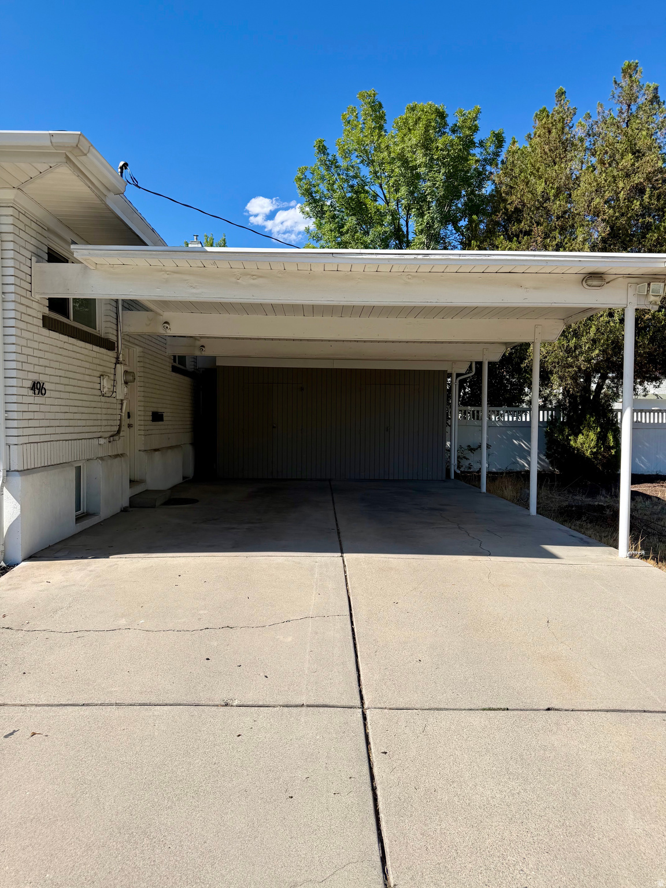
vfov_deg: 71.6
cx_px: 333
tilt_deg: -2.0
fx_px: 616
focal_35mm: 24
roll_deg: +0.0
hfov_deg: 56.8
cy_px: 444
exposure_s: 1/4405
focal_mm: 6.76
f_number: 1.78
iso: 80
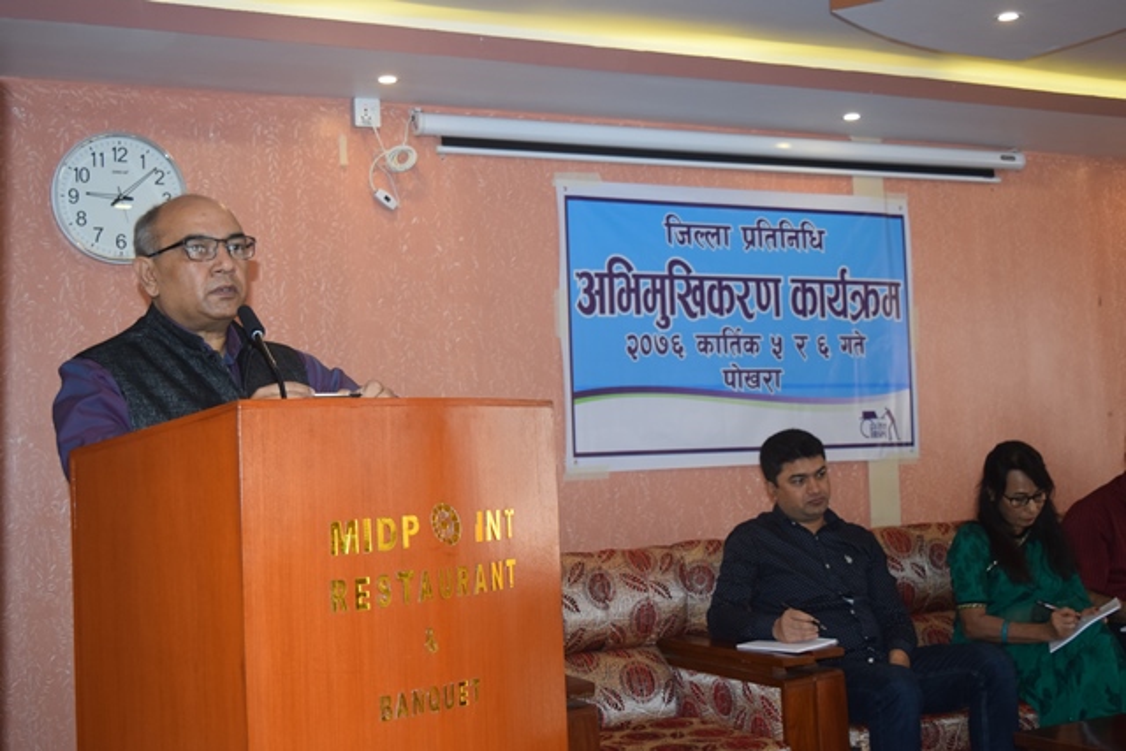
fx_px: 1455
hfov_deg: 42.3
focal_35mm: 46
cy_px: 376
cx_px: 563
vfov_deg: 29.0
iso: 800
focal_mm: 31
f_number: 4.2
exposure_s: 1/60
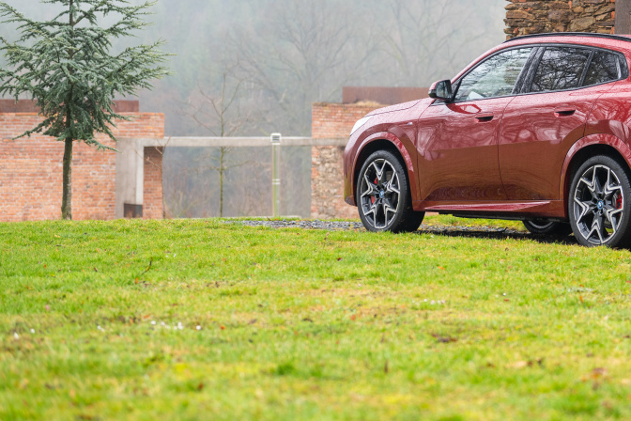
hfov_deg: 15.2
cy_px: 100
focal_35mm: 134
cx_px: 512
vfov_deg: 10.2
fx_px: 2349
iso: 200
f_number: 2.8
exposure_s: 1/80
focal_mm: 75
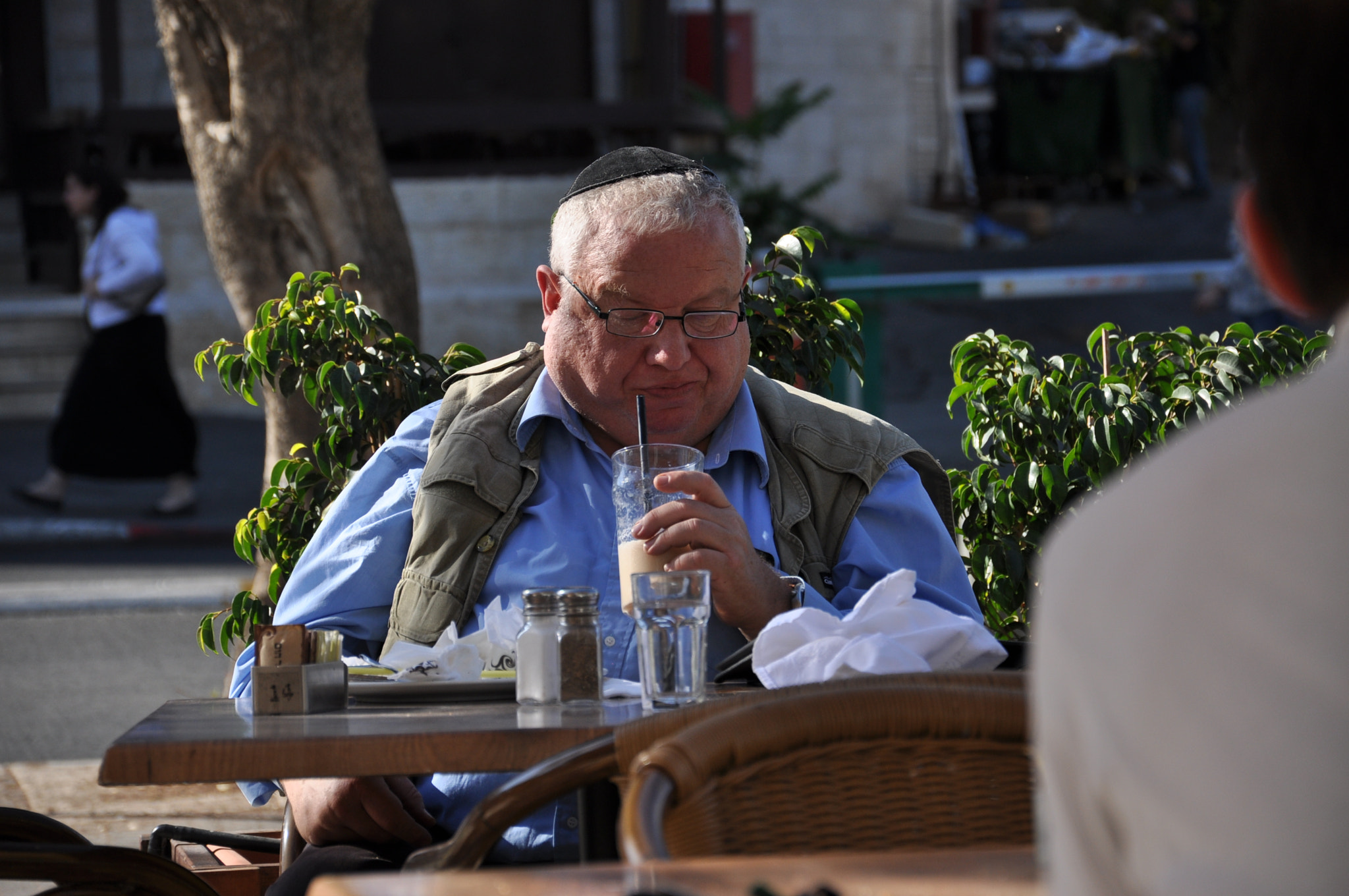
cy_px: 448
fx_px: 5894
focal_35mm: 158
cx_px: 674
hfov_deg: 13.1
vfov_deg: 8.7
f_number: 5.6
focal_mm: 105
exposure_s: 1/640
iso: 200
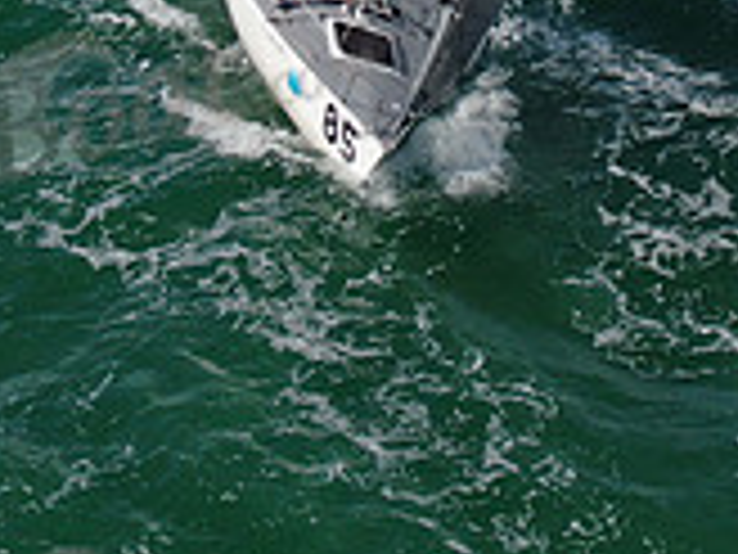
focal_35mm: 170
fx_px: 3624
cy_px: -196
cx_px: 644
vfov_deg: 8.6
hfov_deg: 11.6
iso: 100
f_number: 3.8
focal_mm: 8.6
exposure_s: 1/1250
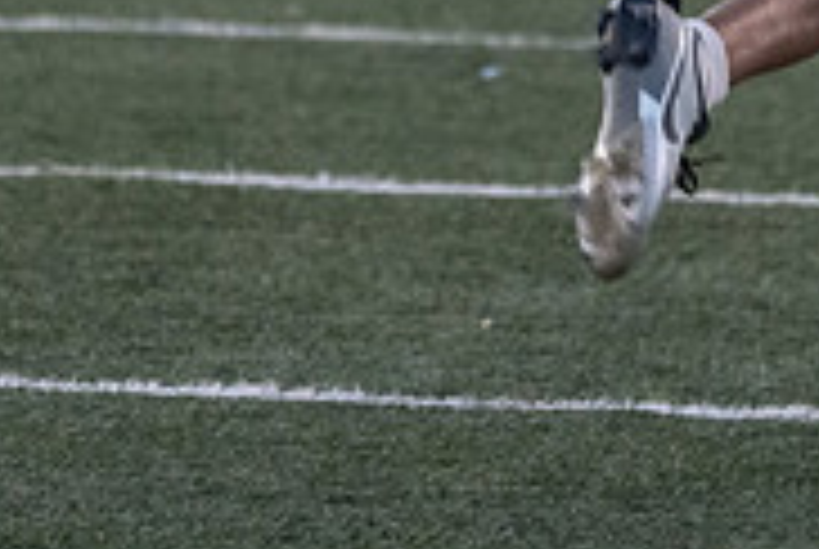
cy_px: -437
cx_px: 689
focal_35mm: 934
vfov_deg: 1.5
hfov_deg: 2.2
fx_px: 21283
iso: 5000
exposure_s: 1/1000
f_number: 5.6
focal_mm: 244
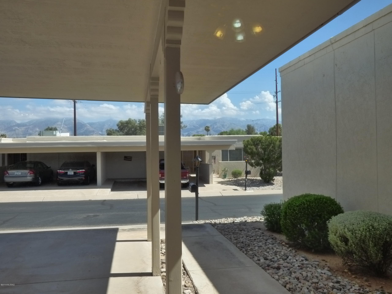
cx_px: 196
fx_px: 362
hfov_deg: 56.8
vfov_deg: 44.2
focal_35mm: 32
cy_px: 147
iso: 400
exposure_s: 1/320
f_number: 5.6
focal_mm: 5.78
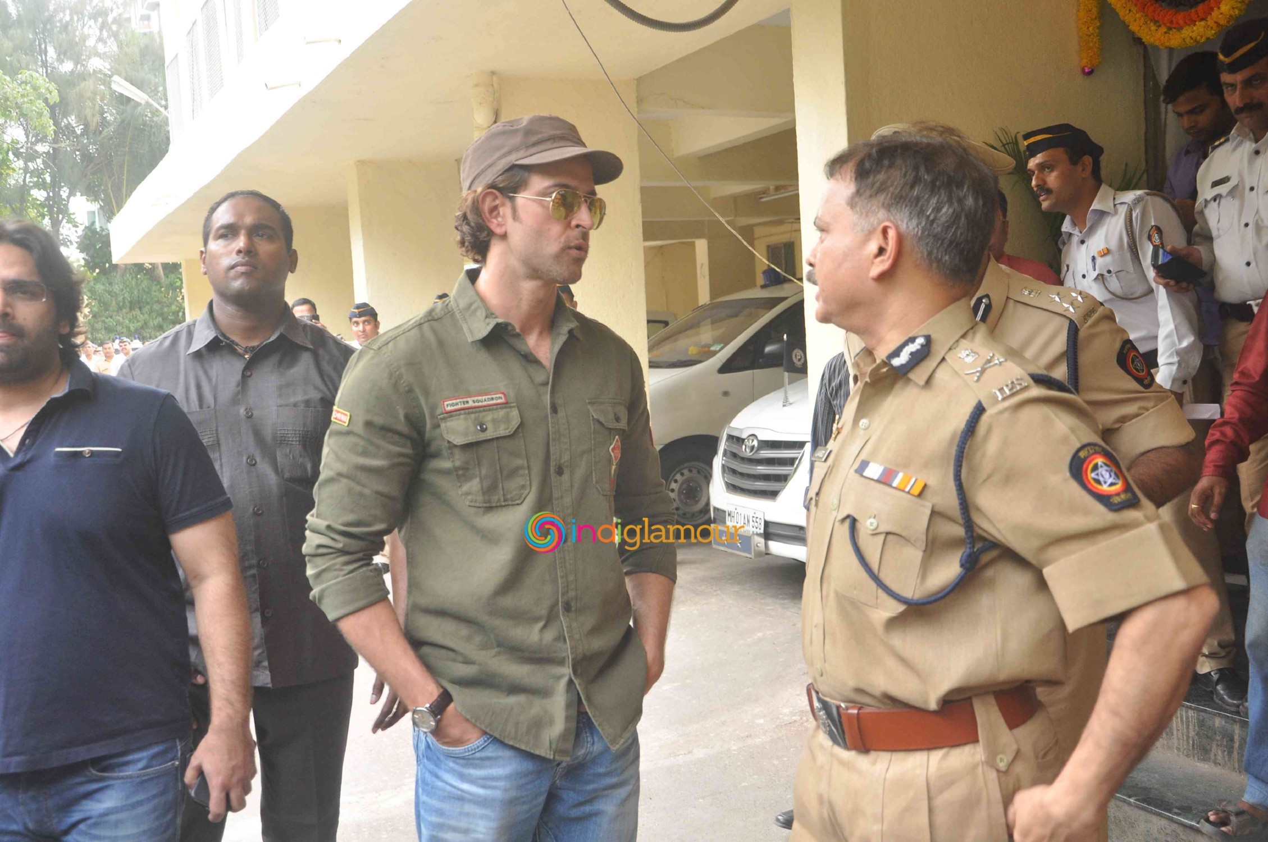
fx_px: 1372
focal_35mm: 39
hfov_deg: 49.6
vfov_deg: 34.1
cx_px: 634
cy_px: 421
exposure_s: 1/100
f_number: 5
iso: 640
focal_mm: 26
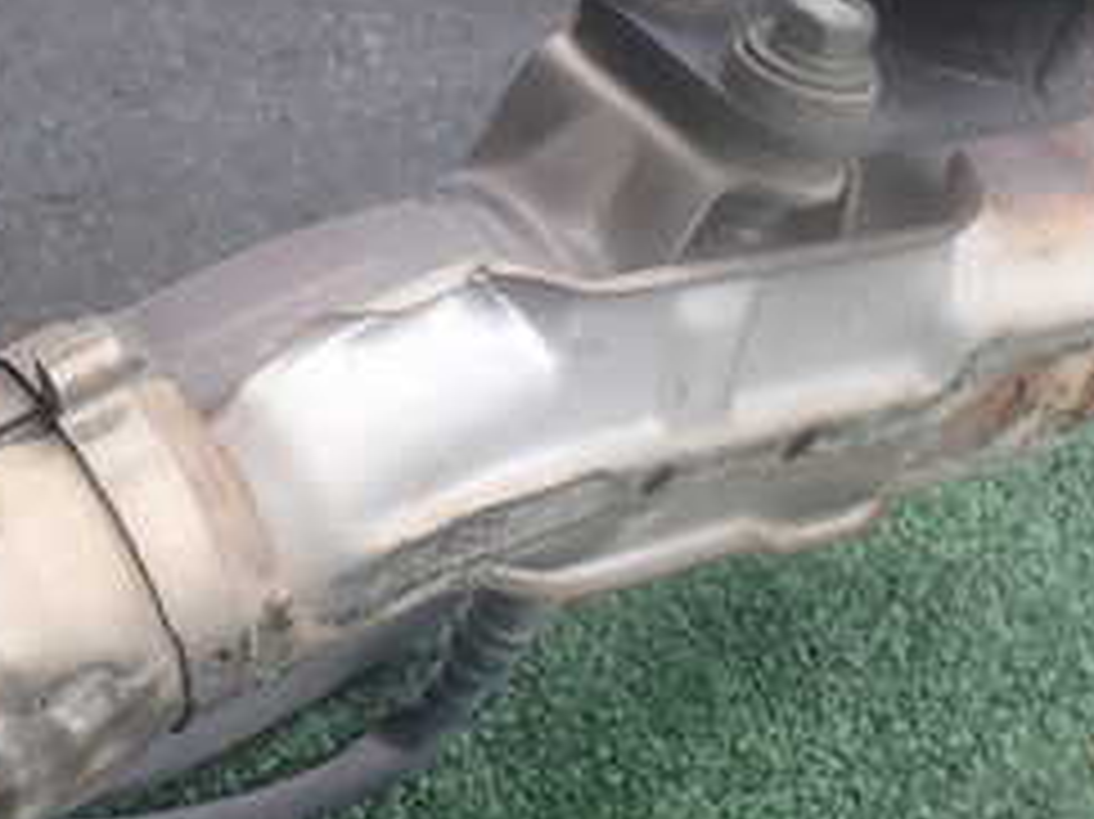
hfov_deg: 25.6
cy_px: 666
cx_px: 131
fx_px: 2338
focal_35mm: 74
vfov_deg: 19.7
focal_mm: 5.4
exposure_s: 1/200
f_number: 3.2
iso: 100
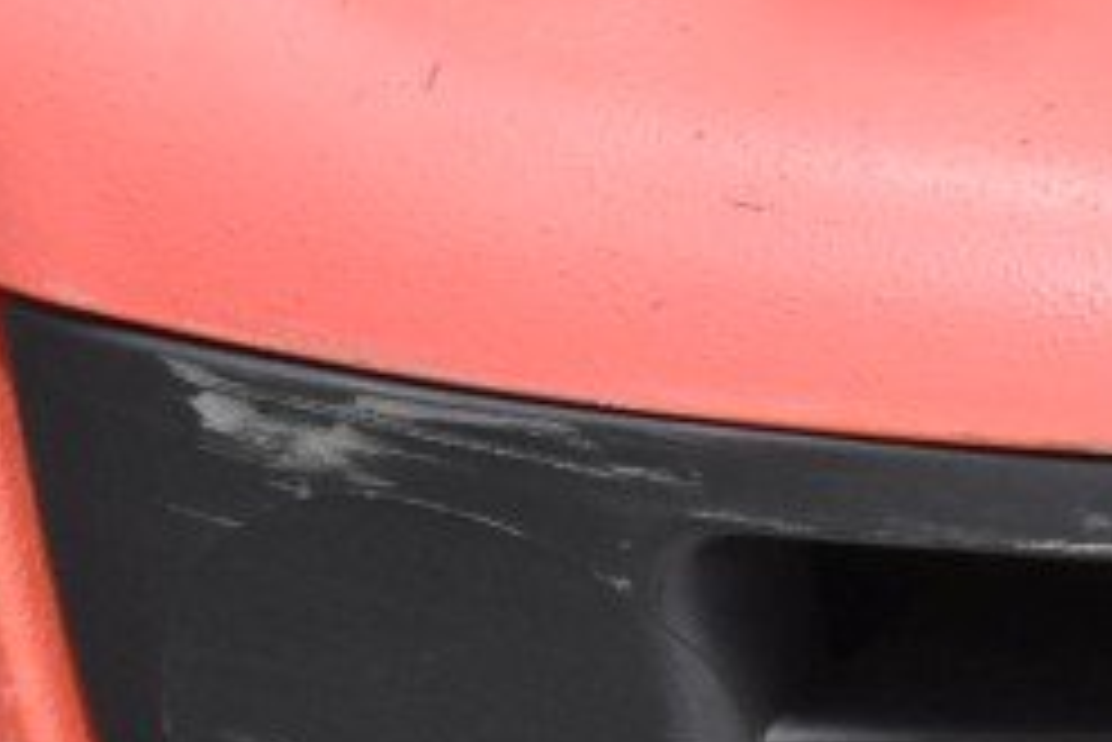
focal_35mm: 175
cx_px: 1927
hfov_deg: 11.0
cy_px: 1367
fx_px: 5409
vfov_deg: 7.6
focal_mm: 24
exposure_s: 1/15
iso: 1600
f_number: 5
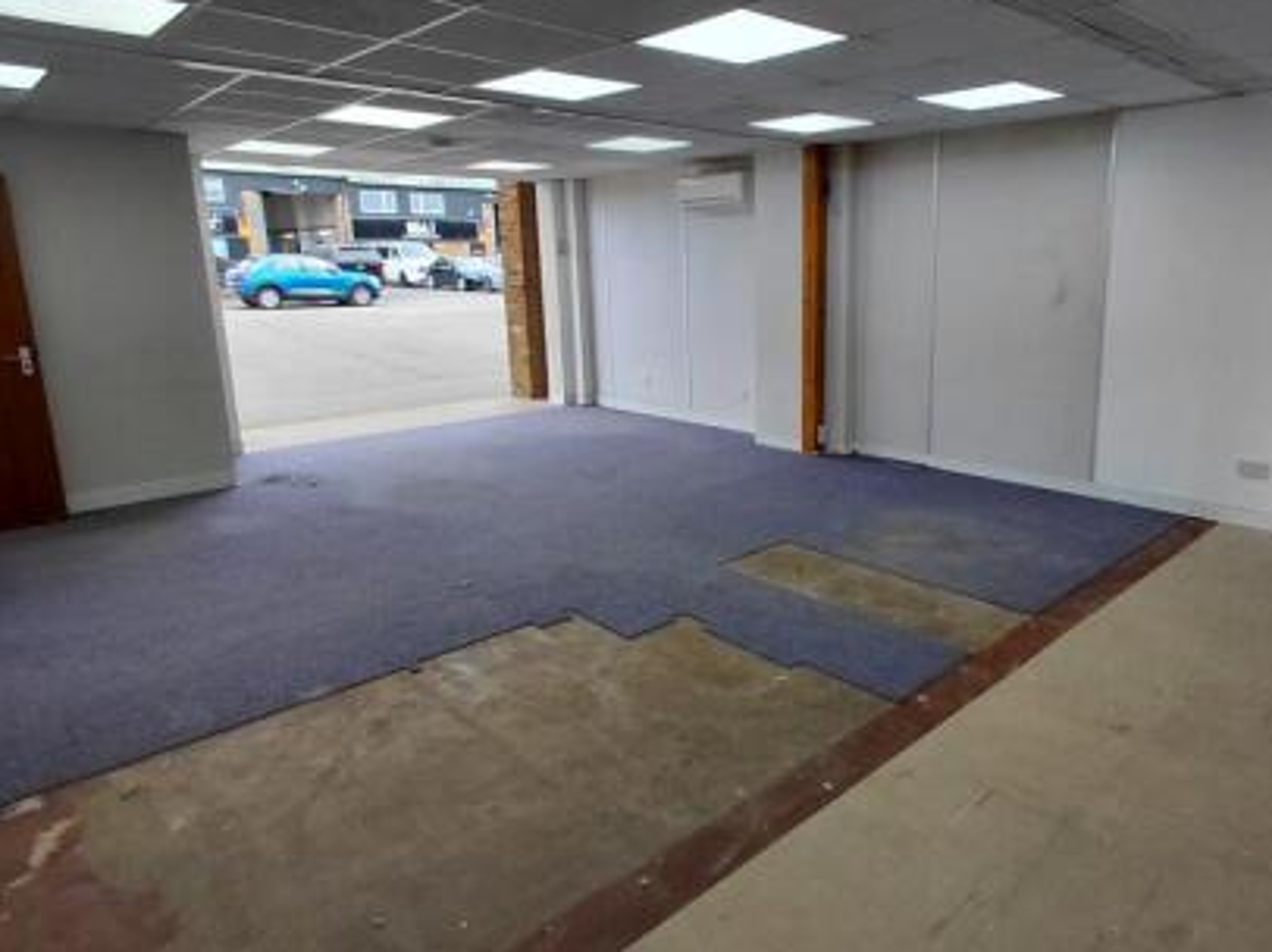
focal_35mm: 23
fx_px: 845
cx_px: 753
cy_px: 437
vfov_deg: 58.7
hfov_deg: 73.3
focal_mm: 1.64
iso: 40
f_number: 2.2
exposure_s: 1/201
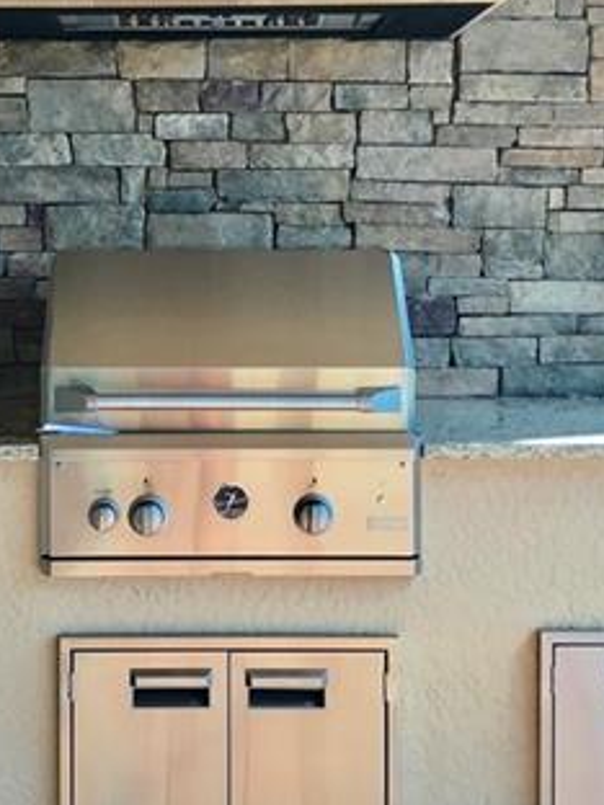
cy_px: 276
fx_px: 1605
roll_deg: +0.1
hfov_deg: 21.2
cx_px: 181
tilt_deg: -0.8
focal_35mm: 69
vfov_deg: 28.0
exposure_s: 1/156
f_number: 1.8
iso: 20
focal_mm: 3.99
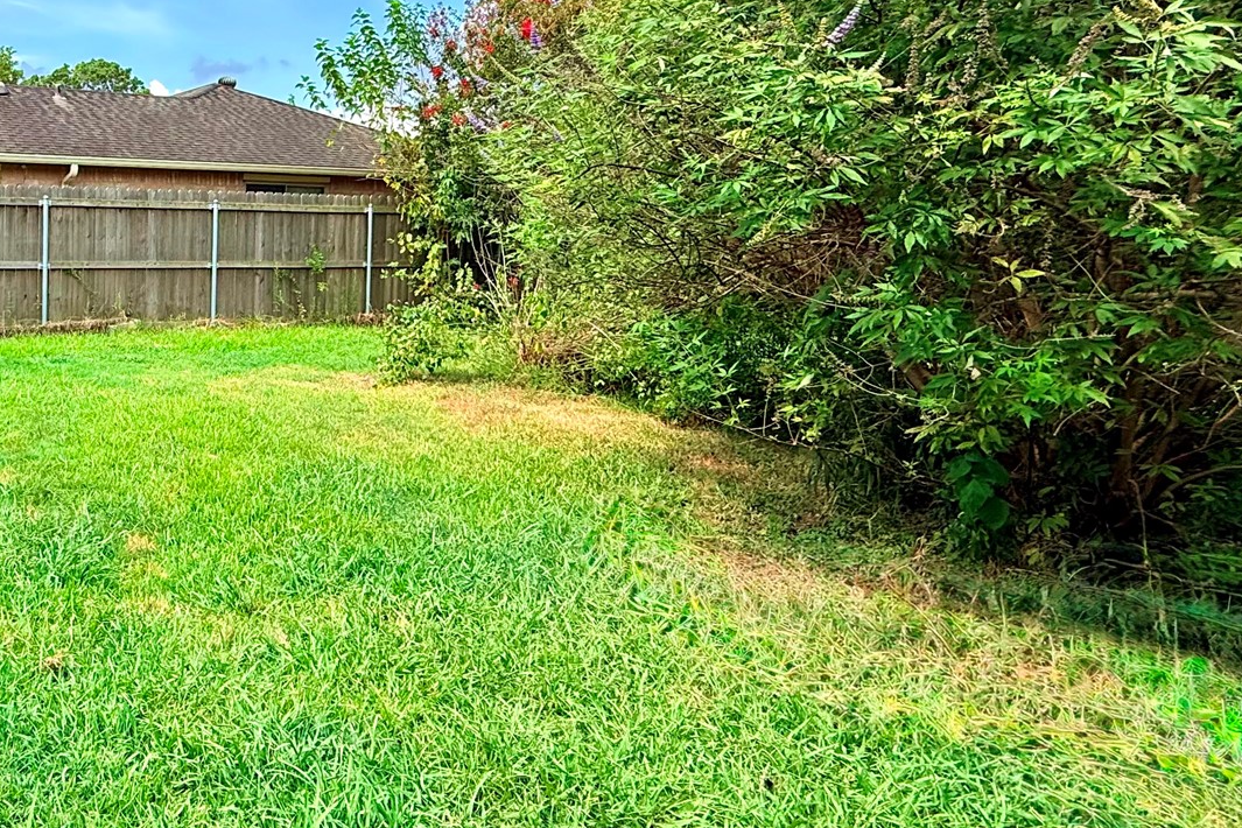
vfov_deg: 45.9
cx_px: 149
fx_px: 966
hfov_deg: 57.3
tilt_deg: -3.5
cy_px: 296
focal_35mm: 28
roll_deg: -0.9
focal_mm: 2.22
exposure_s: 1/686
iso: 50
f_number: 2.2
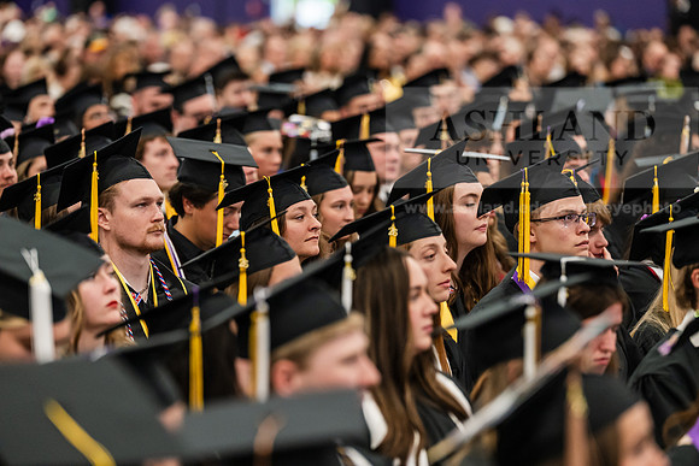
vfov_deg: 6.9
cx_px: 350
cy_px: 233
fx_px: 3884
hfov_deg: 10.3
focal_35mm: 200
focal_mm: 200
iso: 4000
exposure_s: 1/200
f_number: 4
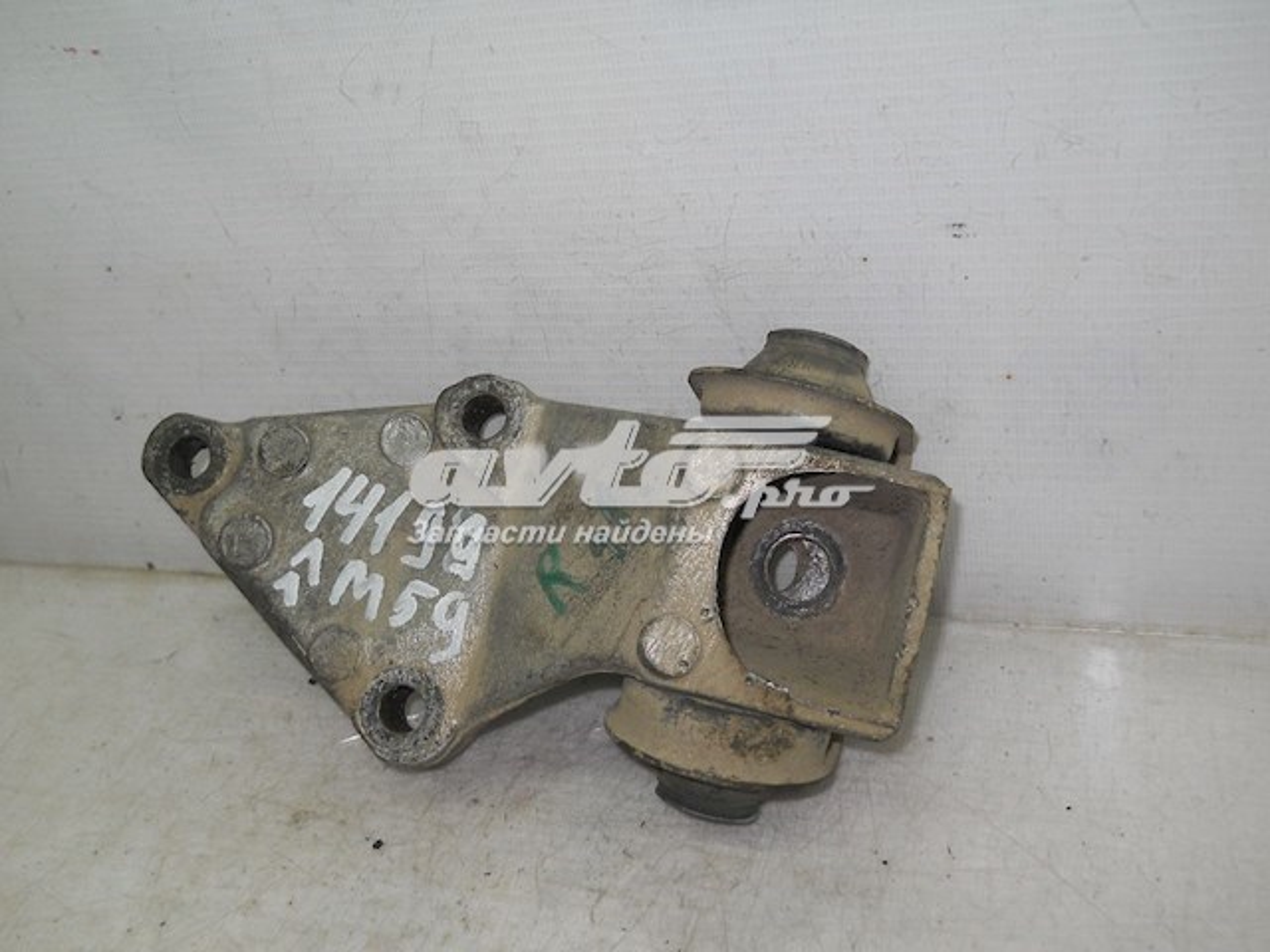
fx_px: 1504
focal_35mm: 41
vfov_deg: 35.1
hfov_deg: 45.8
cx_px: 635
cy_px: 476
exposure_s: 1/40
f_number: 5.5
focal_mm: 6.72
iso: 80
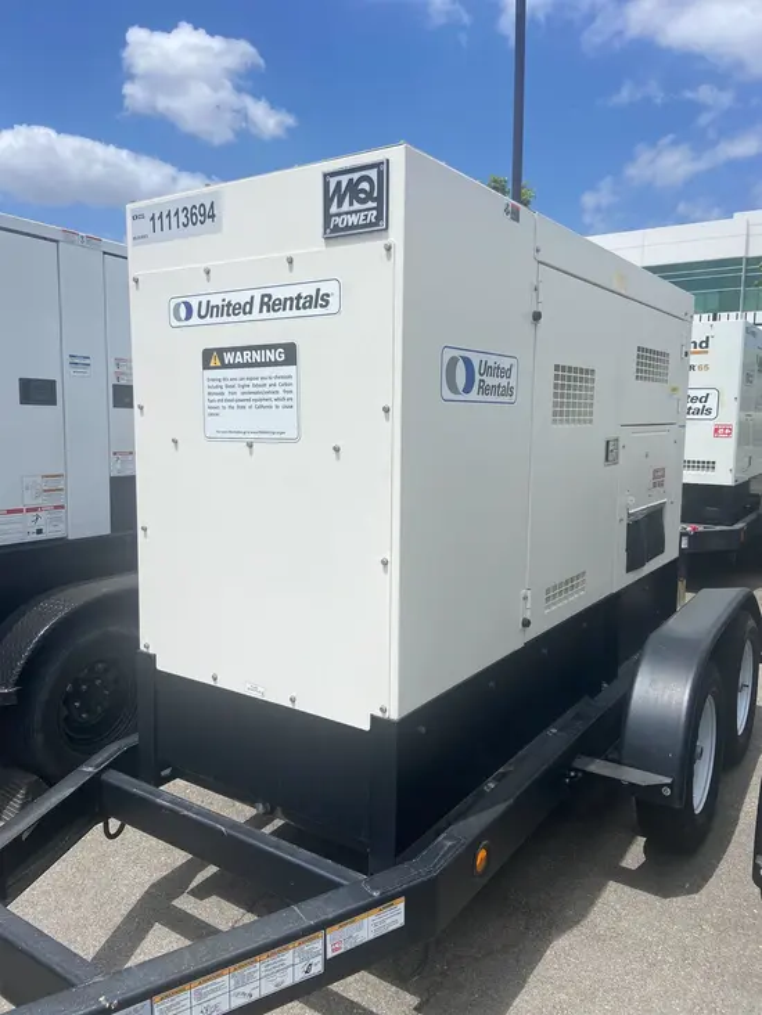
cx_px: 381
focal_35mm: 26
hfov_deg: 53.1
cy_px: 508
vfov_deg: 67.3
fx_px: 763
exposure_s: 1/6061
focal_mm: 4.25
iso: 32
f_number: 1.8
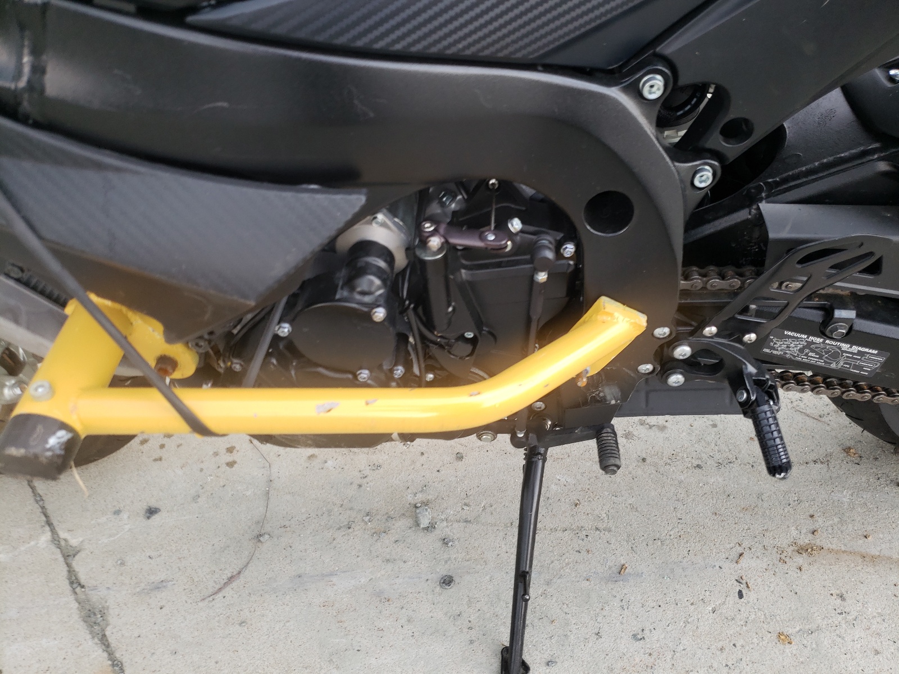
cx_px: 450
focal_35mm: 26
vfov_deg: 53.1
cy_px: 337
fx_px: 675
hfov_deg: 67.3
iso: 51
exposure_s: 1/60.2
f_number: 1.5
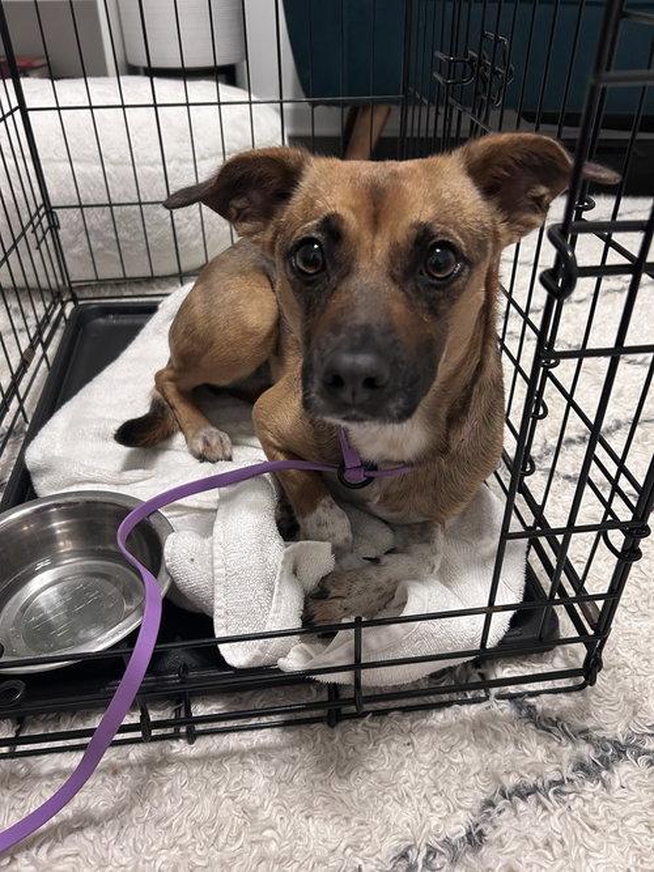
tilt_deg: -35.1
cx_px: 327
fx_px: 655
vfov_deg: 67.3
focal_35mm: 26
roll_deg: -0.5
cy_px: 436
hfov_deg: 53.0
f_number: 1.5
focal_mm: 5.7
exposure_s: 1/60
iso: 320
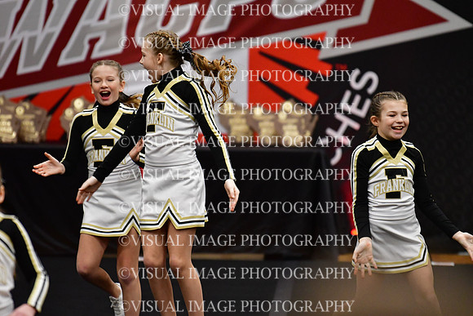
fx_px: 3942
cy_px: 158
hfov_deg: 6.9
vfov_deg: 4.6
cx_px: 236
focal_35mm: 300
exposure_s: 1/800
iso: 4000
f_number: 2.8
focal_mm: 200
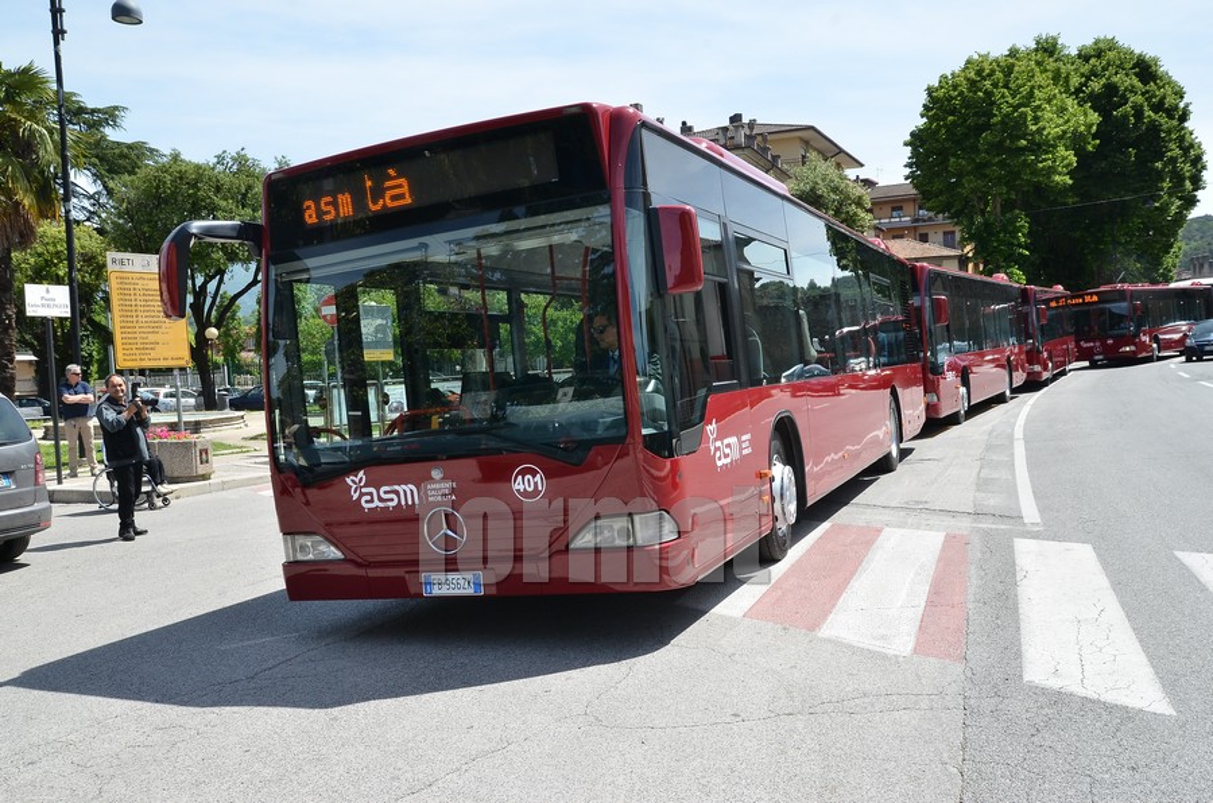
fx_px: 1110
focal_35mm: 33
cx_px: 606
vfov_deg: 39.8
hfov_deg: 57.3
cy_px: 402
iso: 400
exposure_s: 1/250
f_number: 13
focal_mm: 22
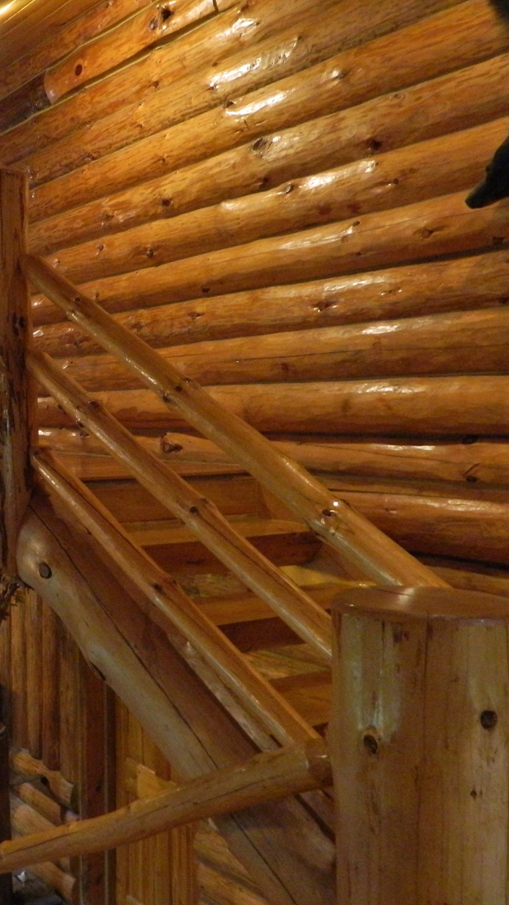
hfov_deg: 28.0
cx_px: -103
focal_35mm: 37
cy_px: 446
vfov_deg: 54.0
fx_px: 888
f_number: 3.1
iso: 400
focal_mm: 4.5
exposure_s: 1/25
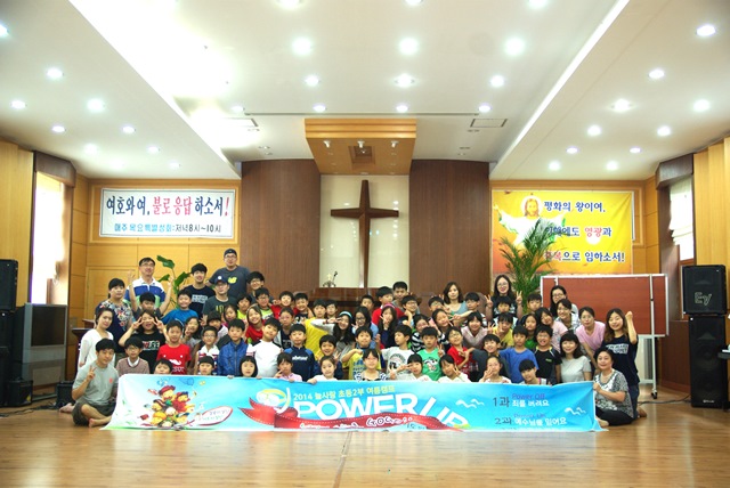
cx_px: 365
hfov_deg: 49.5
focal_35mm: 39
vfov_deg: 34.3
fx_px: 792
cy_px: 244
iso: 200
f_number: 2.8
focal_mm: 26
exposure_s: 1/30
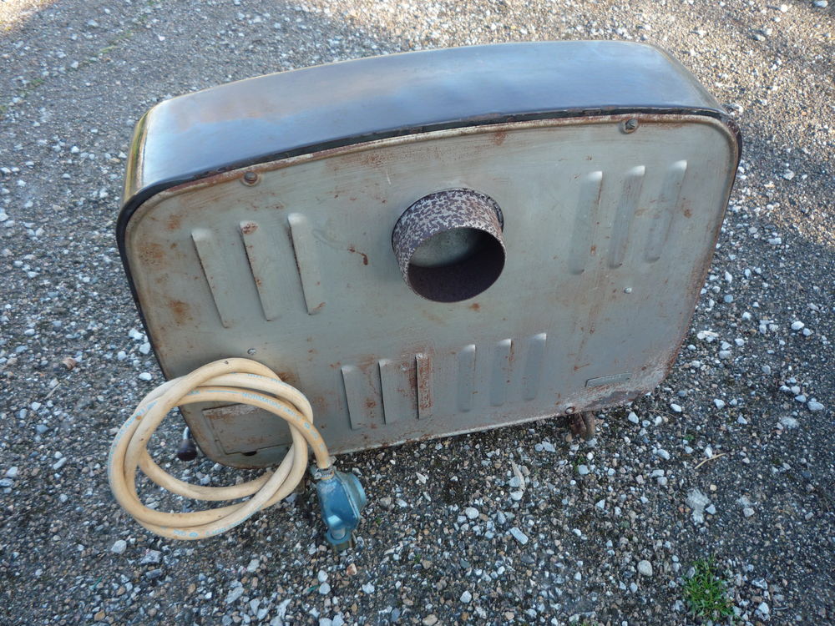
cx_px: 418
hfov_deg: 60.0
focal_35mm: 30
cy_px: 313
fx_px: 724
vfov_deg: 46.8
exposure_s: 1/60
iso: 100
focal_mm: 5.2
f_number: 3.3
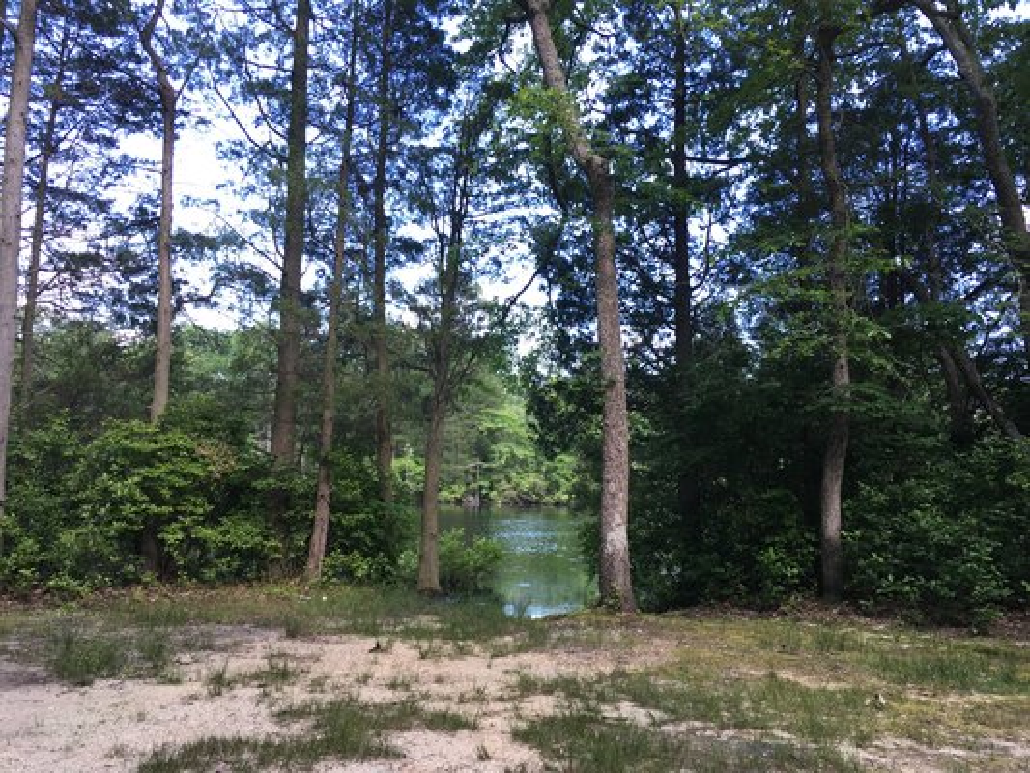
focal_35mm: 29
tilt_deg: +8.9
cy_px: 386
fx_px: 863
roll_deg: -1.6
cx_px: 515
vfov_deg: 48.2
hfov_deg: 61.6
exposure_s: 1/120
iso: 32
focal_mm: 4.15
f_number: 2.2
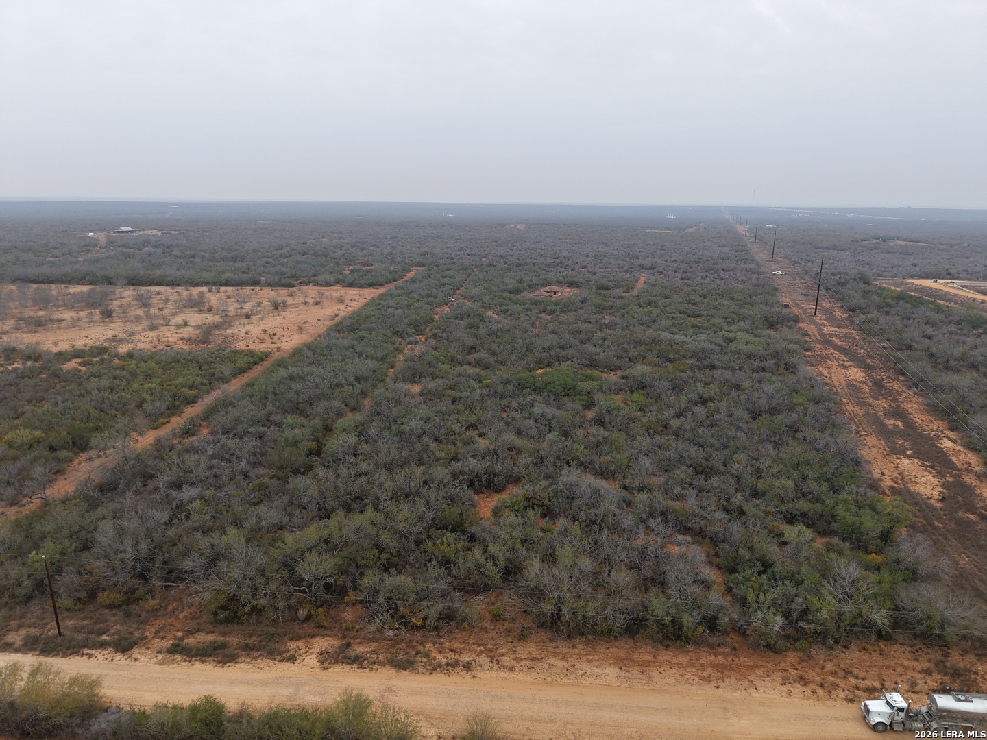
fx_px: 684
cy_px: 370
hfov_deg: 71.6
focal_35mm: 24
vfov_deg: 56.8
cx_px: 494
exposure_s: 1/640
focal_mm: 8.67
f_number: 1.8
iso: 140
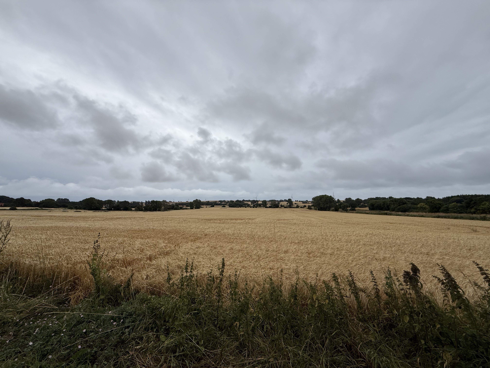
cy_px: 184
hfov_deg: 102.1
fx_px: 198
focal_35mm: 14
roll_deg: -0.9
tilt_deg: +5.0
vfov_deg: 85.7
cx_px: 245
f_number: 2.2
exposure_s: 1/2717
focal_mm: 2.22
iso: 50
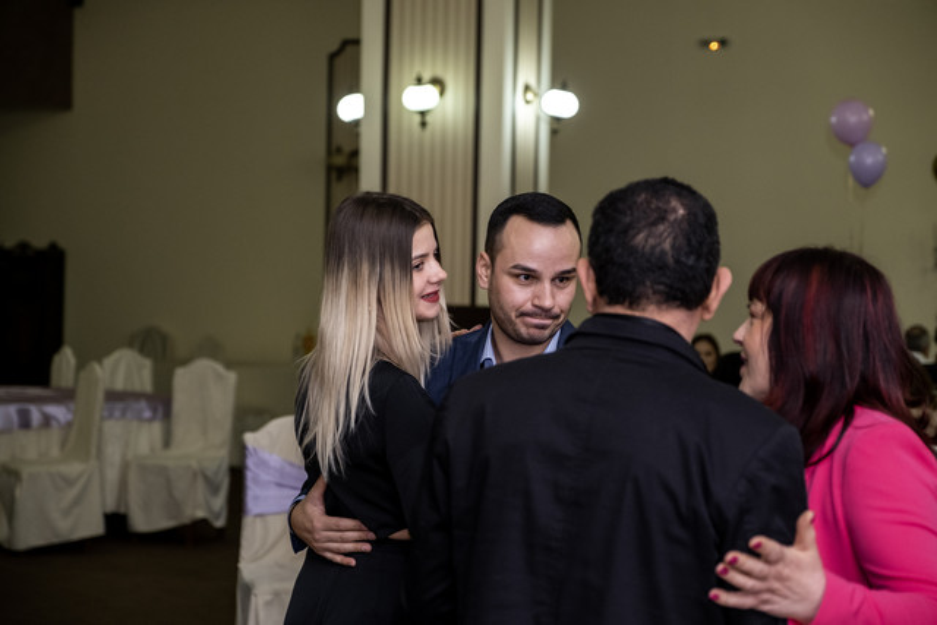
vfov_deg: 16.5
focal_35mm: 83
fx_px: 2161
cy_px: 312
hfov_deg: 24.5
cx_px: 468
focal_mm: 55
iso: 1600
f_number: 2.8
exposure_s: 1/125
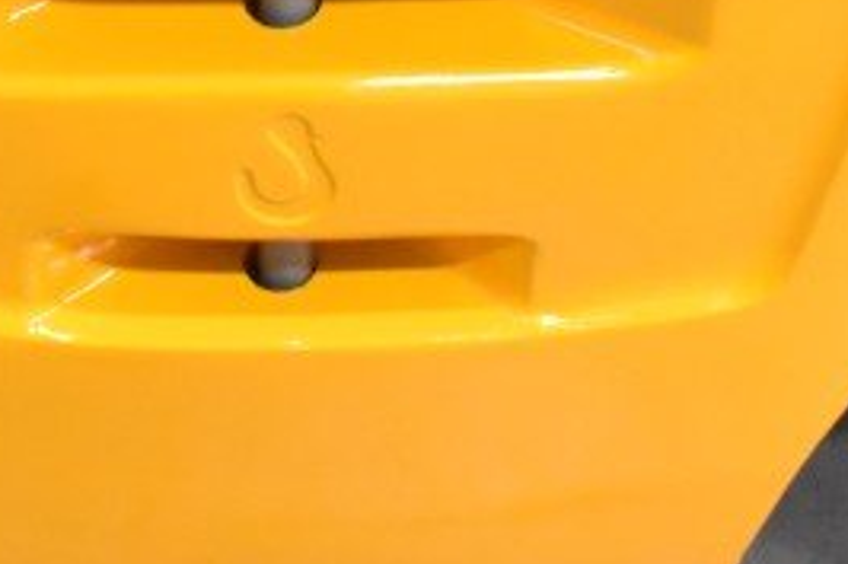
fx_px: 3507
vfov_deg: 8.8
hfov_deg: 13.8
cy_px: -456
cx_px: 284
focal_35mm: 149
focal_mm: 22
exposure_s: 1/40
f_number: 4.5
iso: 1600
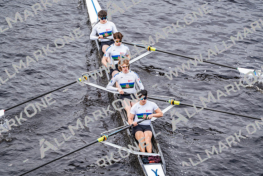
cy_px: 88
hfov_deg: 10.3
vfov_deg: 6.9
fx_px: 1461
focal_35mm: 200
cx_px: 132
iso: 400
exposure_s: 1/2000
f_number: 2.8
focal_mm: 200
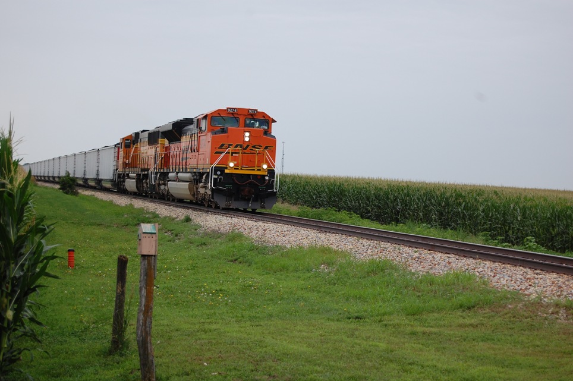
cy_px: 190
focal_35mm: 78
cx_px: 286
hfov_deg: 26.0
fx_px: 1240
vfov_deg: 17.5
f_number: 5.6
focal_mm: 52
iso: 400
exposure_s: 1/500
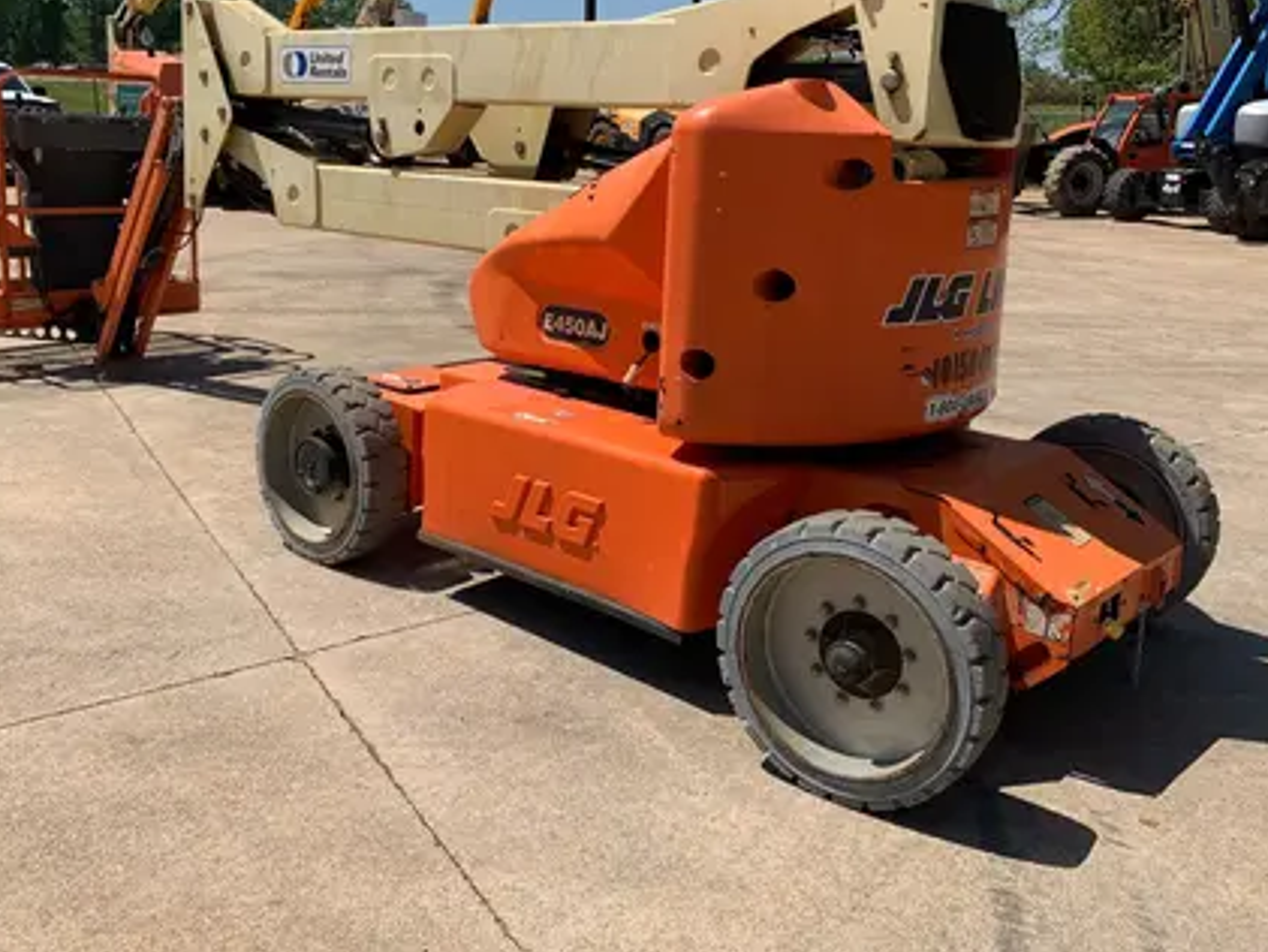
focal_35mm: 34
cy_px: 372
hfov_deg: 53.9
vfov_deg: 41.6
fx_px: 1246
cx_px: 593
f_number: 1.8
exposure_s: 1/2915
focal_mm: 4.25
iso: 25
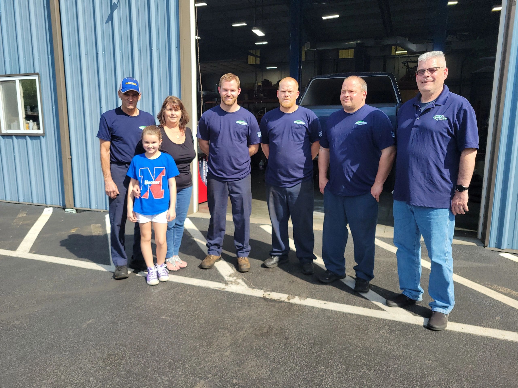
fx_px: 389
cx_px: 259
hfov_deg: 67.3
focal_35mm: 26
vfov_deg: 53.1
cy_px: 194
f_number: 1.8
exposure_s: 1/1248
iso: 40
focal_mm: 5.4
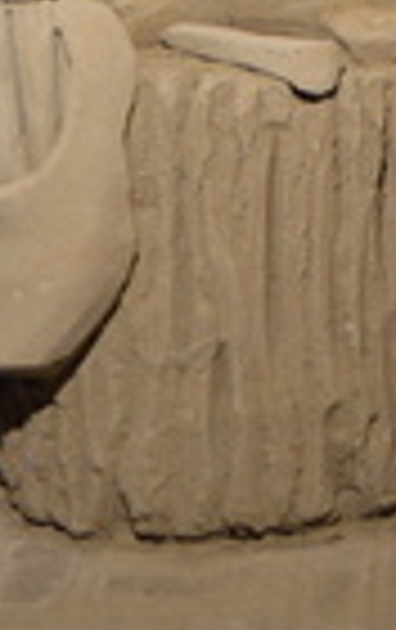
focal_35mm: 174
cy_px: -486
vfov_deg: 11.2
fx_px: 2992
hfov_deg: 7.0
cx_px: 1040
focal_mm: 20
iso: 400
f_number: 3.8
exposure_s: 1/30
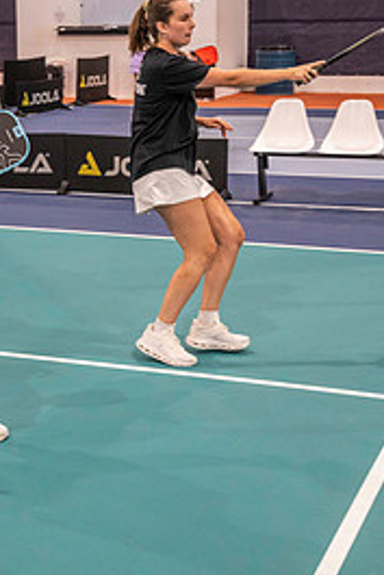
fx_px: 1246
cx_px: 63
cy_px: 226
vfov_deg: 25.9
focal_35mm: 78
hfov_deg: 17.3
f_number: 4.5
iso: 3200
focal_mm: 46
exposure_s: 1/250
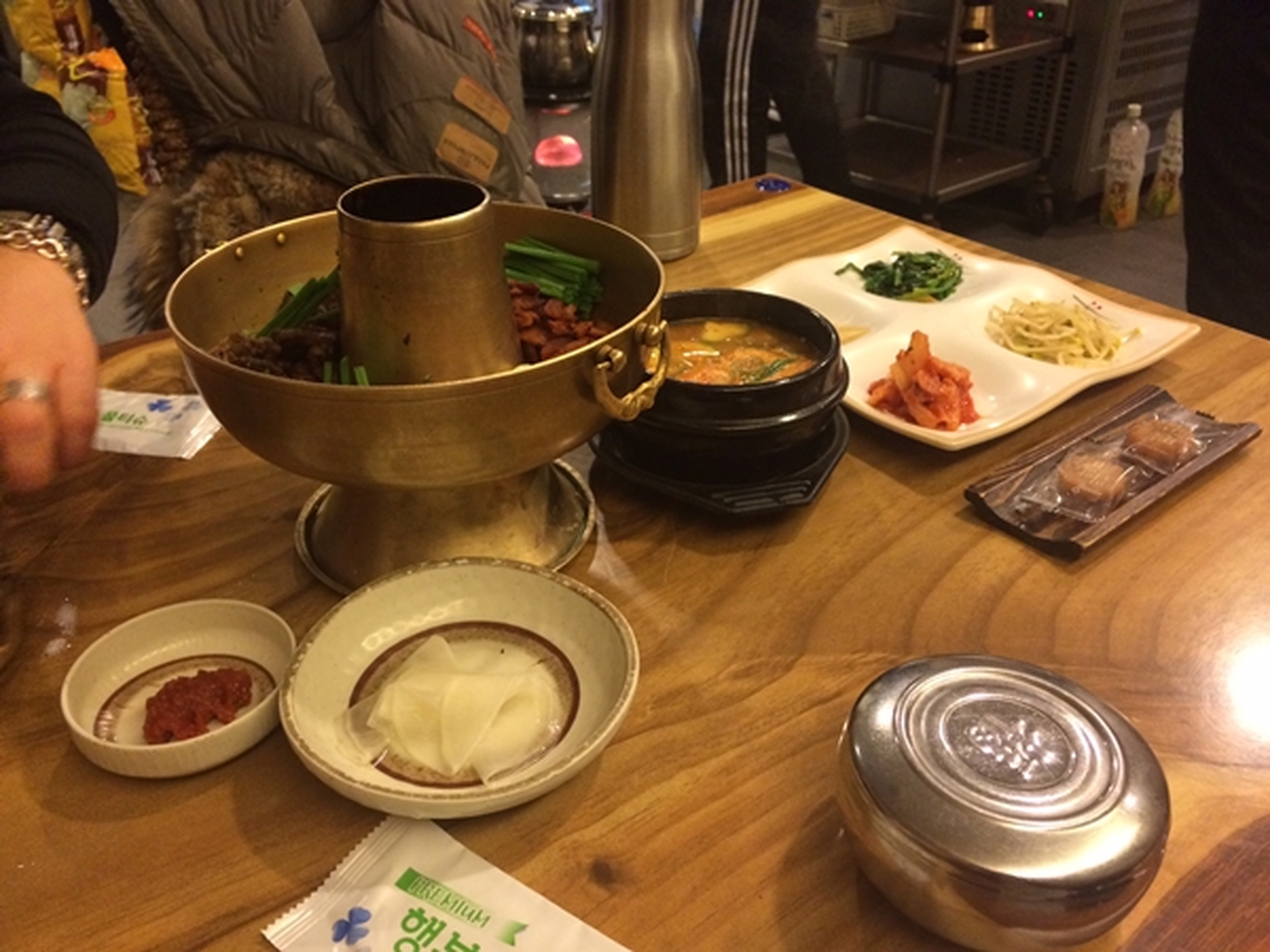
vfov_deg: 48.2
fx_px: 1064
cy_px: 476
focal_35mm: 29
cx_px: 635
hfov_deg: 61.7
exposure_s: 1/30
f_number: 2.2
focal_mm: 4.15
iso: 250
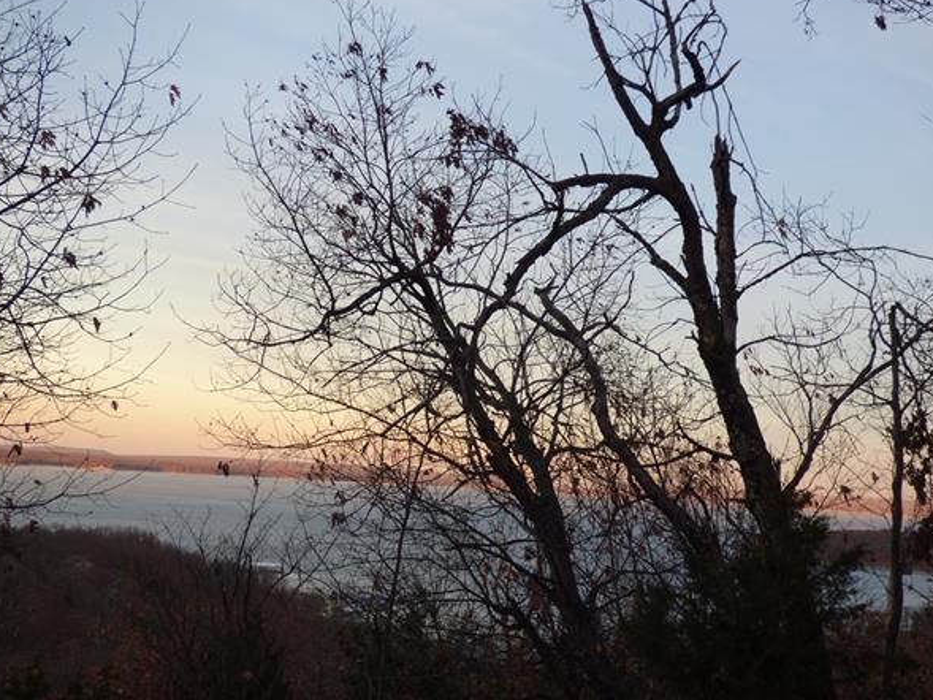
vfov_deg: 29.1
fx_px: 1348
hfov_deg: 38.2
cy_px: 358
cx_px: 488
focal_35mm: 50
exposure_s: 1/125
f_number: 3.8
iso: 100
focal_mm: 8.24
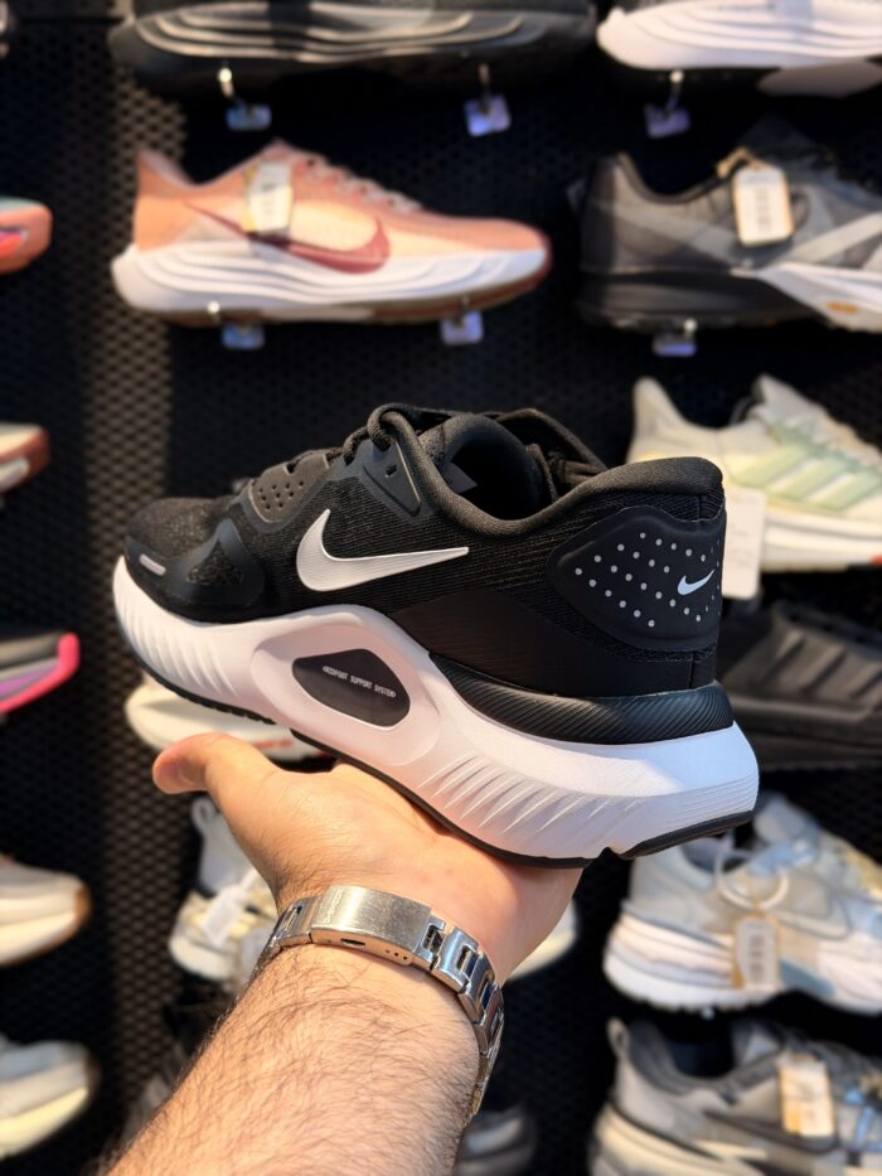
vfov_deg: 39.7
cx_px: 441
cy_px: 588
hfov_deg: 30.3
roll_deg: +1.2
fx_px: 1630
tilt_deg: -7.3
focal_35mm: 48
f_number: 1.78
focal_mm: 6.76
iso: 80
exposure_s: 1/100
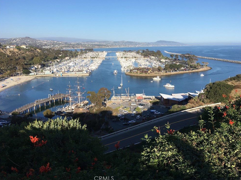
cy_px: 89
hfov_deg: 60.0
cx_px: 122
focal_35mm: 30
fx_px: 209
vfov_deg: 46.8
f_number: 2.2
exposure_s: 1/1425
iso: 25
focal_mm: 4.15
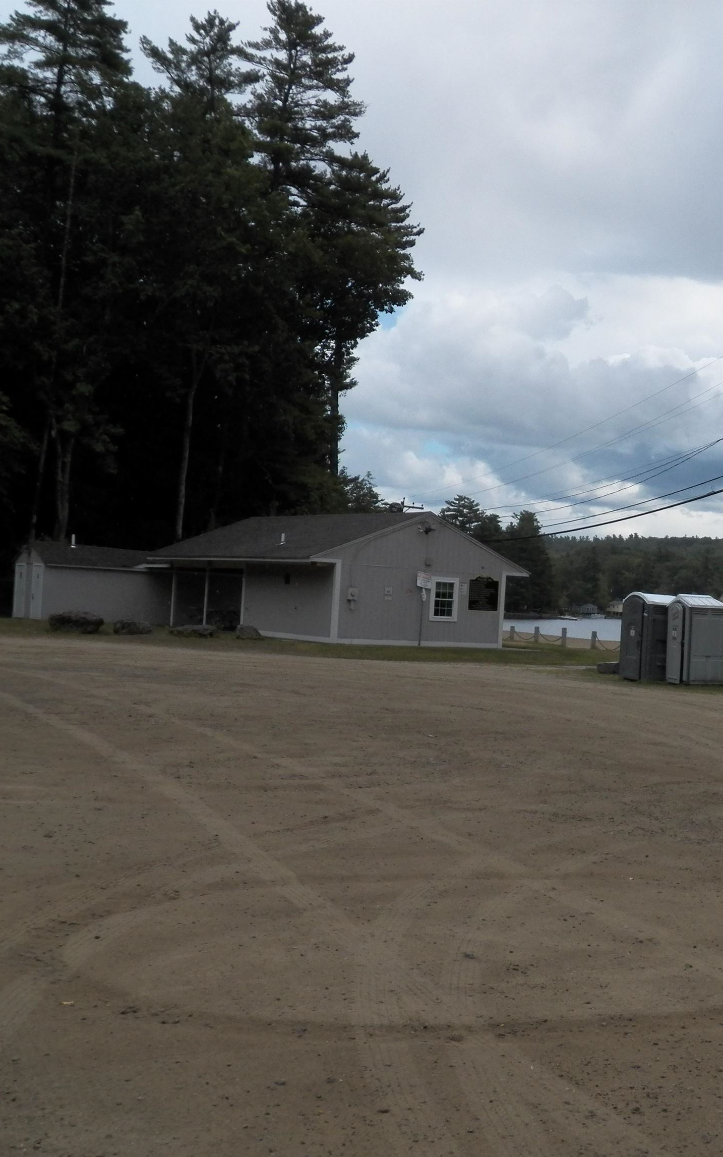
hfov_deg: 27.5
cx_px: 732
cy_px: 580
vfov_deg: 45.3
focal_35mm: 44
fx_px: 1387
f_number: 4
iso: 125
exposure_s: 1/1250
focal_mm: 5.5
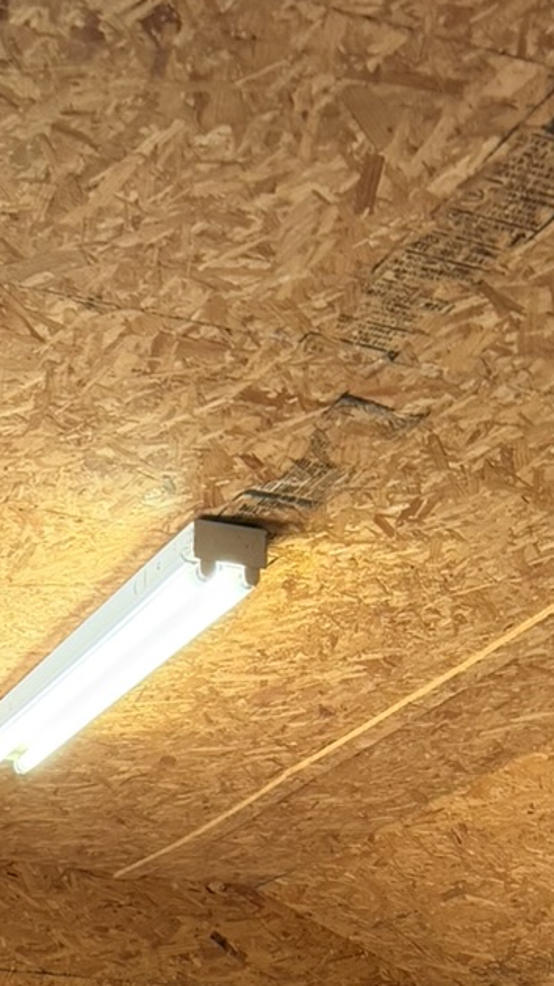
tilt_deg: -4.3
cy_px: 1507
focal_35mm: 85
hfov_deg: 14.2
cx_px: 394
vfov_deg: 21.0
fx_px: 2222
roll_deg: +0.4
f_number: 1.78
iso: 200
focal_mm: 6.76
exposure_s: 1/94
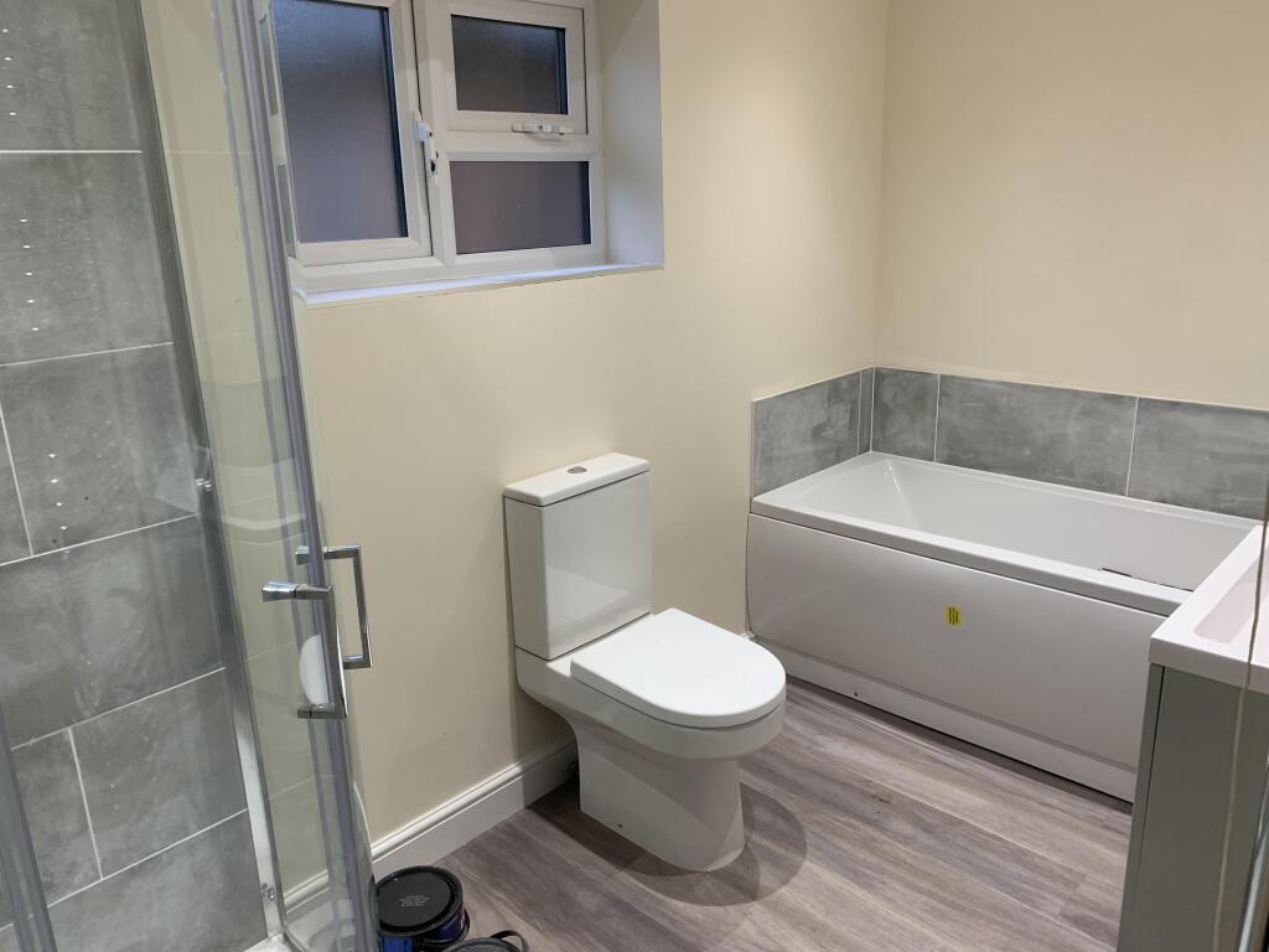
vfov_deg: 53.1
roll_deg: +2.2
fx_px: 953
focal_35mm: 26
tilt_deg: -16.5
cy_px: 476
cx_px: 634
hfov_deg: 67.3
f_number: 1.8
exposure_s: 1/50
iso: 64
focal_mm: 4.25
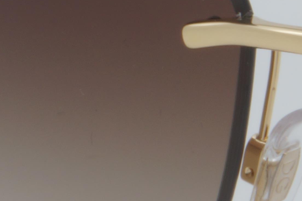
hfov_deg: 5.0
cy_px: 123
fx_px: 3414
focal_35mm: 407
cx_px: 614
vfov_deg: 3.4
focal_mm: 50
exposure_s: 1/4
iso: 100
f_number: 29
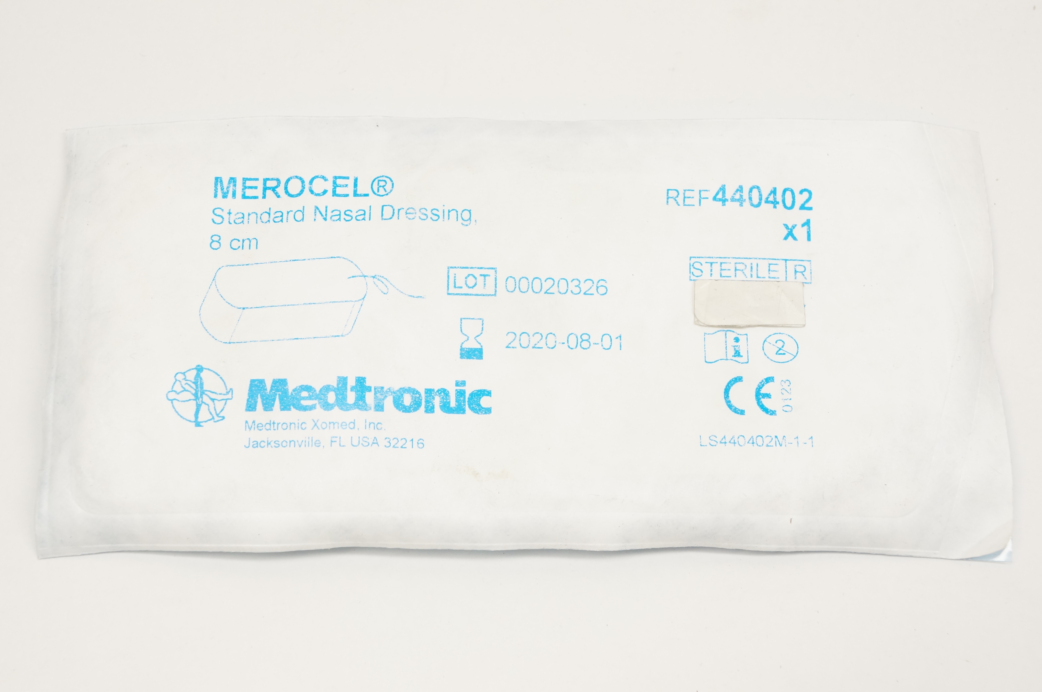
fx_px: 1865
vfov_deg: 21.0
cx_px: 521
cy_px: 346
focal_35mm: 64
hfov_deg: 31.2
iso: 800
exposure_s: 1/100
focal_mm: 43
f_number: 7.1
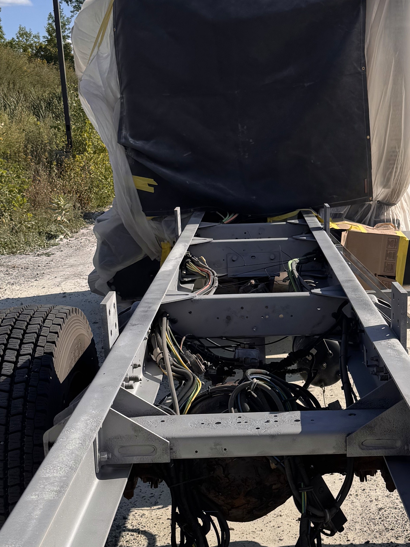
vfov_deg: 35.4
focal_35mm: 54
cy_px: 338
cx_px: 266
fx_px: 853
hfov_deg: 26.9
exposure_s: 1/5348
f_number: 1.78
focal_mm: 6.76
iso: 80
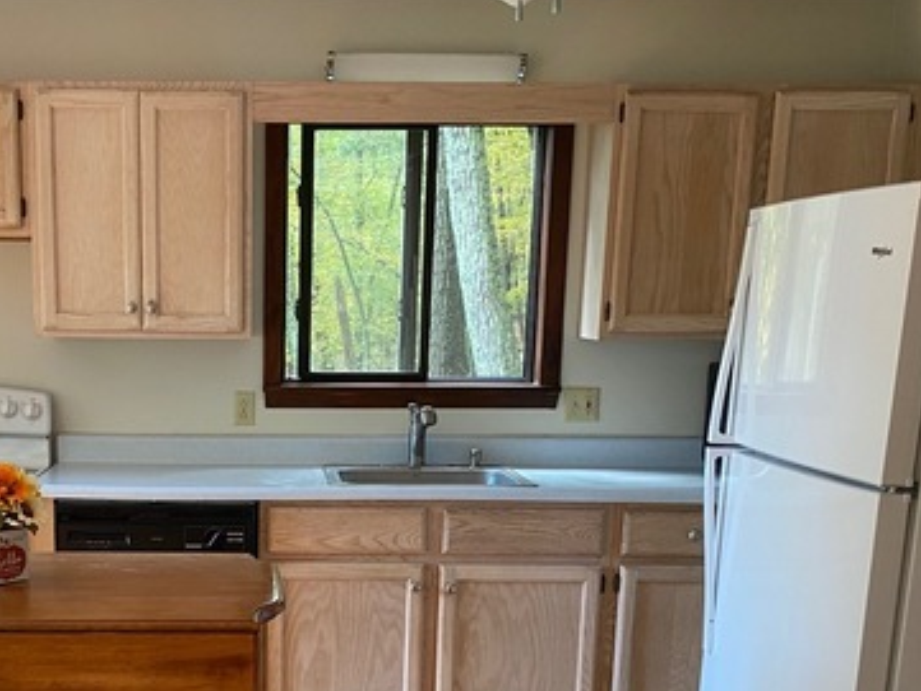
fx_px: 1278
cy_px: 584
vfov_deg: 29.4
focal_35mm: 48
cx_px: 231
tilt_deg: -13.2
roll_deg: -0.6
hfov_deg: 38.6
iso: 125
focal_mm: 4.25
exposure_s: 1/60
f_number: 1.8
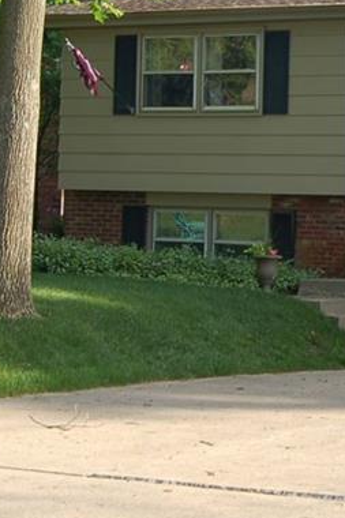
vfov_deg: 19.4
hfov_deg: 12.7
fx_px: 1511
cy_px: 161
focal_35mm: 105
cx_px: 415
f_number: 6.3
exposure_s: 1/160
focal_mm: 26
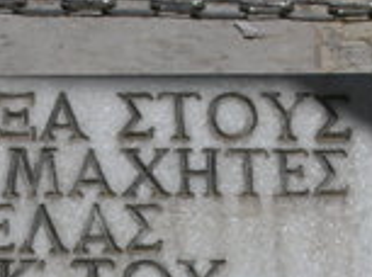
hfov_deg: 6.1
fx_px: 3474
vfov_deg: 4.5
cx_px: 73
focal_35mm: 324
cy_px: 428
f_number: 7.3
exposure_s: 1/842
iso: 64
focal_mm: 21.5
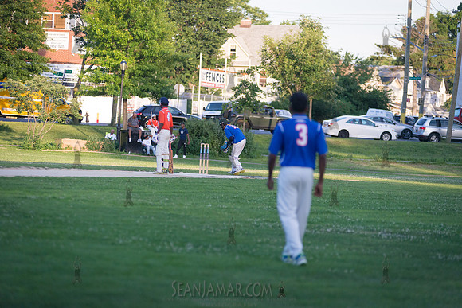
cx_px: 231
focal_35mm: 155
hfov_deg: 13.2
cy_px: 154
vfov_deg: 8.9
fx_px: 1990
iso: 1600
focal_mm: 155
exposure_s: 1/4000
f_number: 2.8
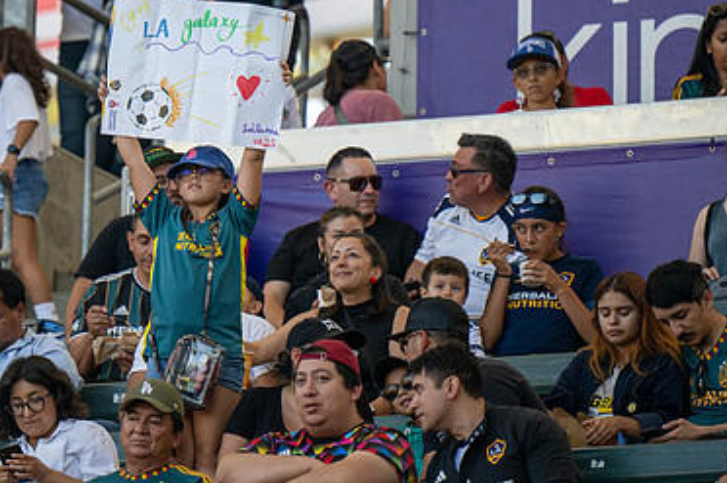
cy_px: 196
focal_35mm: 468
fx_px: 9439
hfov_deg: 4.4
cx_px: 227
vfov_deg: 2.9
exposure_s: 1/1000
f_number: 2.8
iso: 400
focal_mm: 200
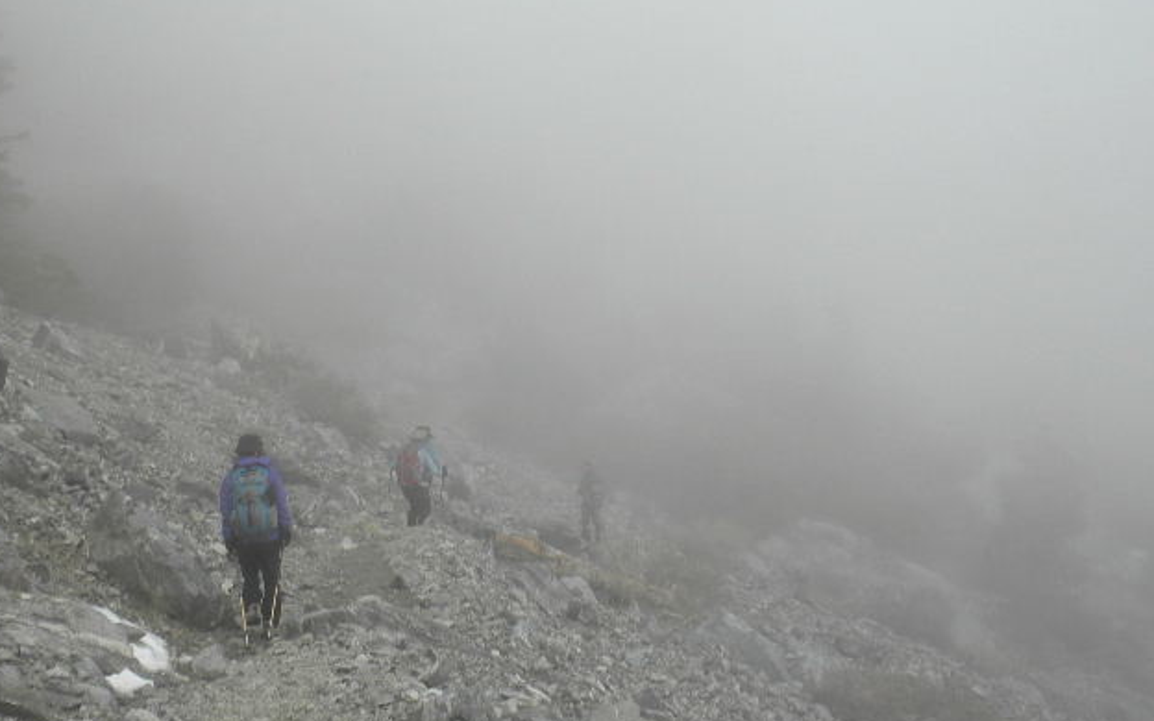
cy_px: 341
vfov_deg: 26.3
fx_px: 1541
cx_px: 518
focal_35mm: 49
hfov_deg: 41.0
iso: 90
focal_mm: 6.6
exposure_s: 1/128
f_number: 10
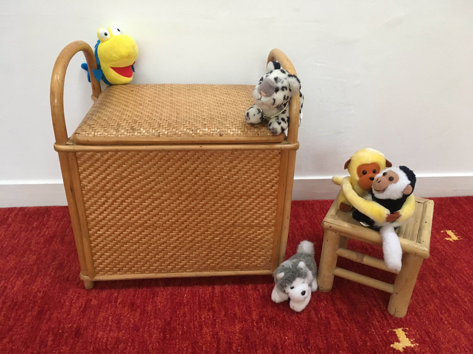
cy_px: 177
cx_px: 236
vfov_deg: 48.2
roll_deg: -1.5
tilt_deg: -29.0
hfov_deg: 61.7
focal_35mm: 29
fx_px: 396
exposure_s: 1/25
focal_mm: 4.15
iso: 200
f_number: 2.2
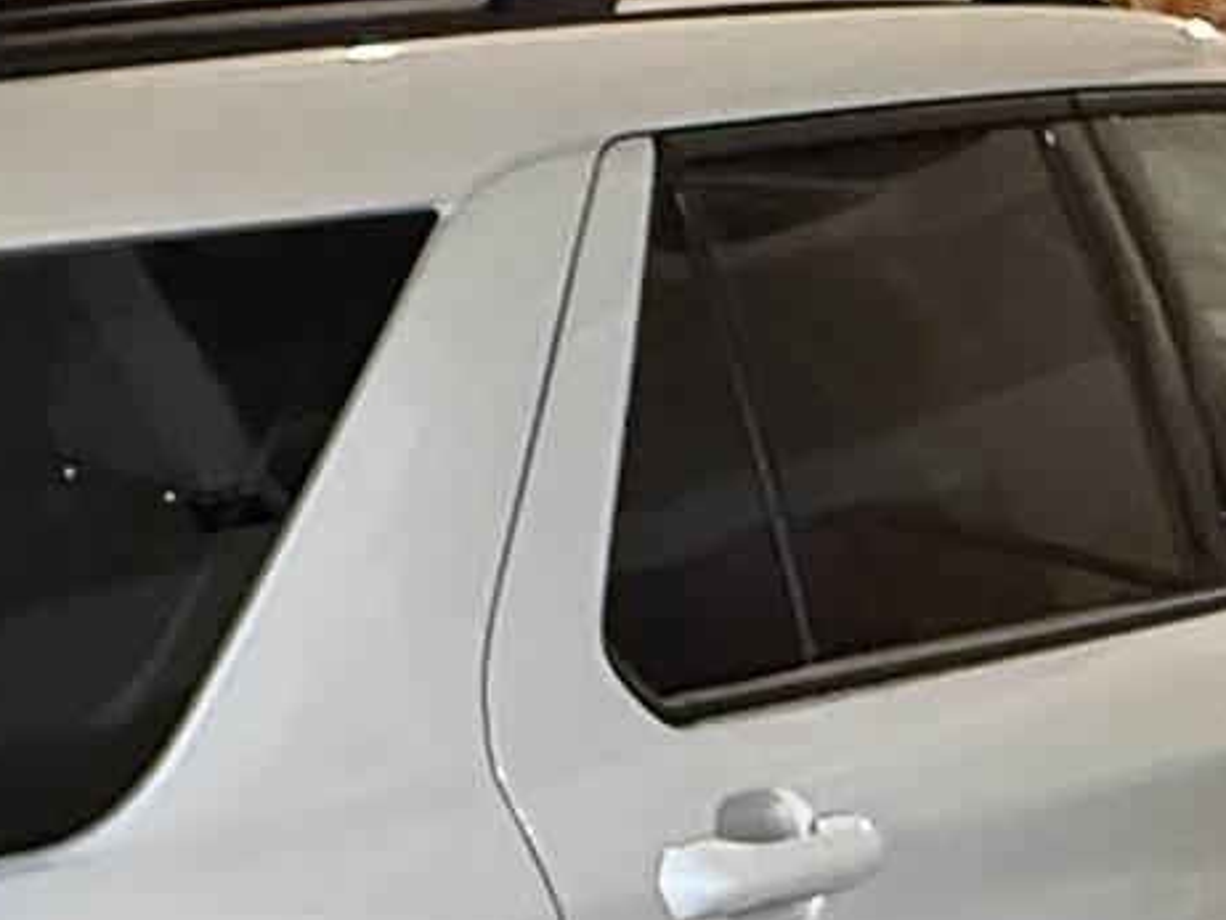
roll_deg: -1.8
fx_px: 3296
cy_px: -273
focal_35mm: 93
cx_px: -377
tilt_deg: +1.1
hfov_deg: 19.4
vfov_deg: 15.2
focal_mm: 2.22
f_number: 2.2
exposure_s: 1/60
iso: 1000
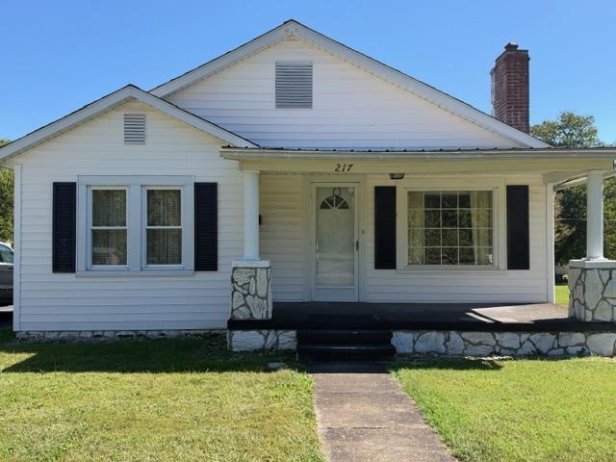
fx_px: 587
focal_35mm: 33
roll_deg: +0.4
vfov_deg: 42.9
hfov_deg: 55.4
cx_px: 308
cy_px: 231
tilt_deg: +0.6
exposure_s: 1/2088
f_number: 1.8
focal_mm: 6.93
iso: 64
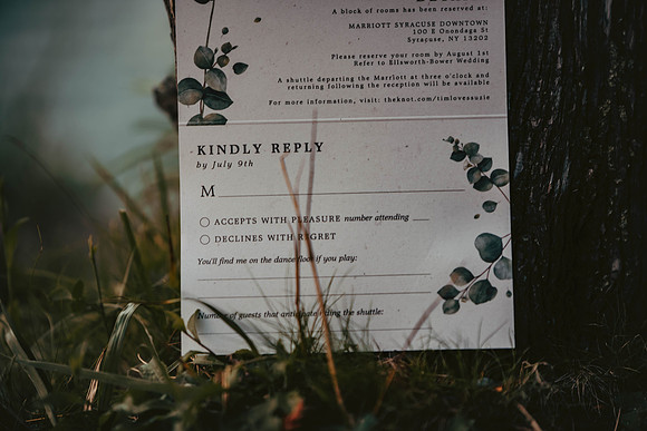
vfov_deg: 7.2
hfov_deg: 10.8
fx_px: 3415
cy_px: 216
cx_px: 324
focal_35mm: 190
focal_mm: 190
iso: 250
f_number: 2.8
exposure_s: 1/200
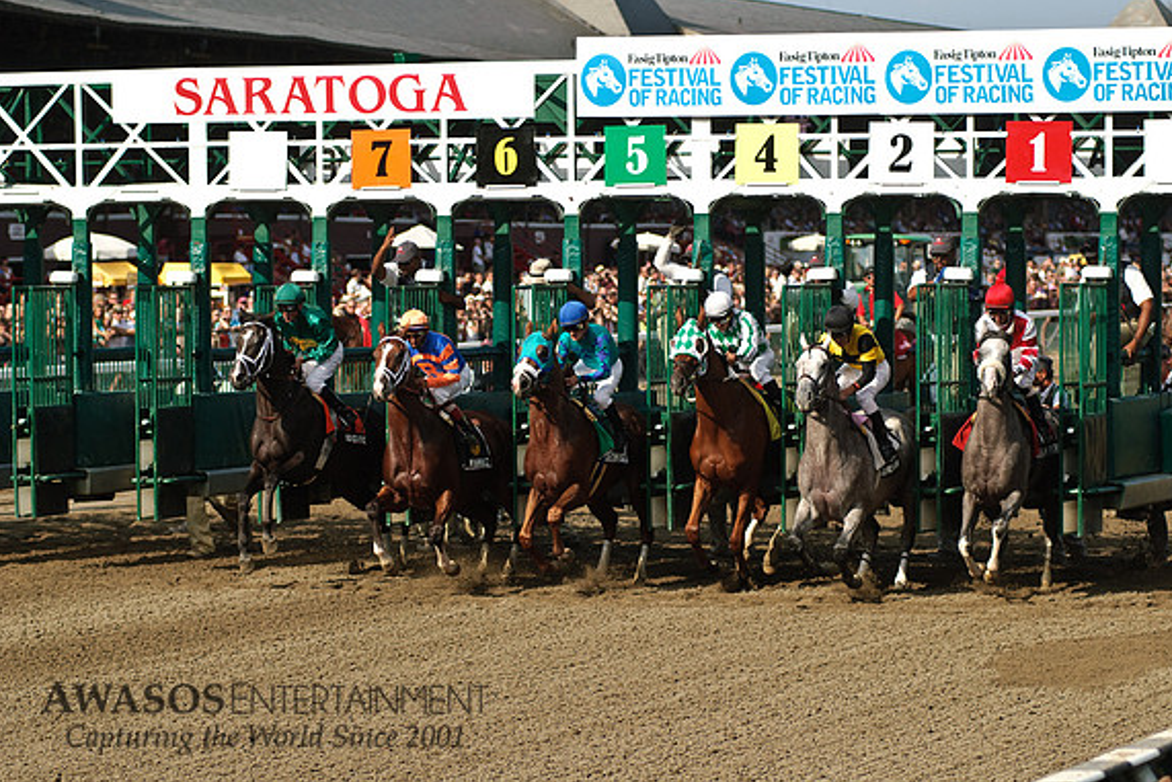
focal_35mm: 140
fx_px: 4559
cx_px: 593
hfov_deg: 14.7
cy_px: 389
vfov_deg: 9.8
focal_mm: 92
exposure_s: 1/2500
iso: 200
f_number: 4
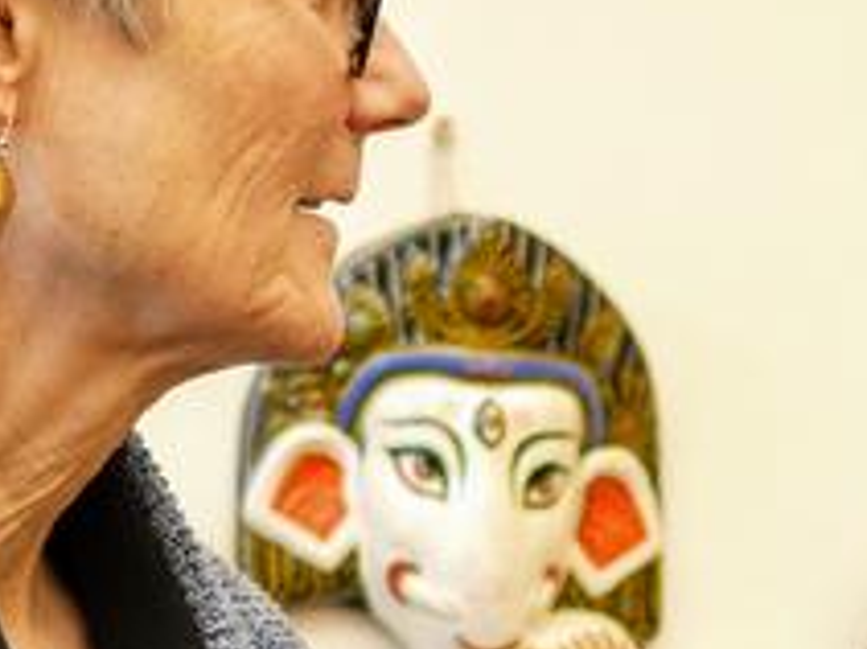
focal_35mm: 182
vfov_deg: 8.1
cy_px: 709
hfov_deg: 10.8
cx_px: 908
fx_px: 4556
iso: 250
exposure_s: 1/60
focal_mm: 20
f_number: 1.7
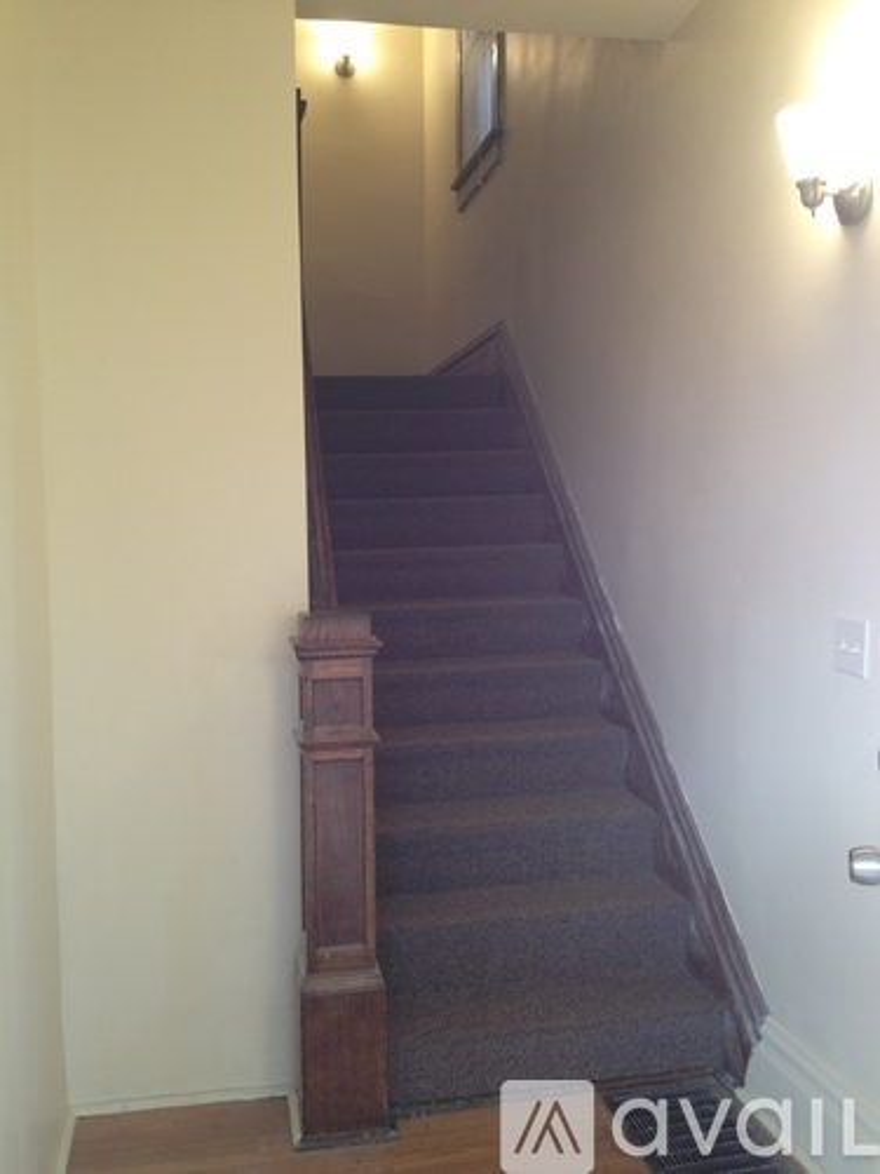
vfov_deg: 52.6
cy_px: 587
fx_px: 1186
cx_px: 440
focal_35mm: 35
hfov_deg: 40.7
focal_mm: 4.28
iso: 64
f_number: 2.4
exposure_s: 1/24
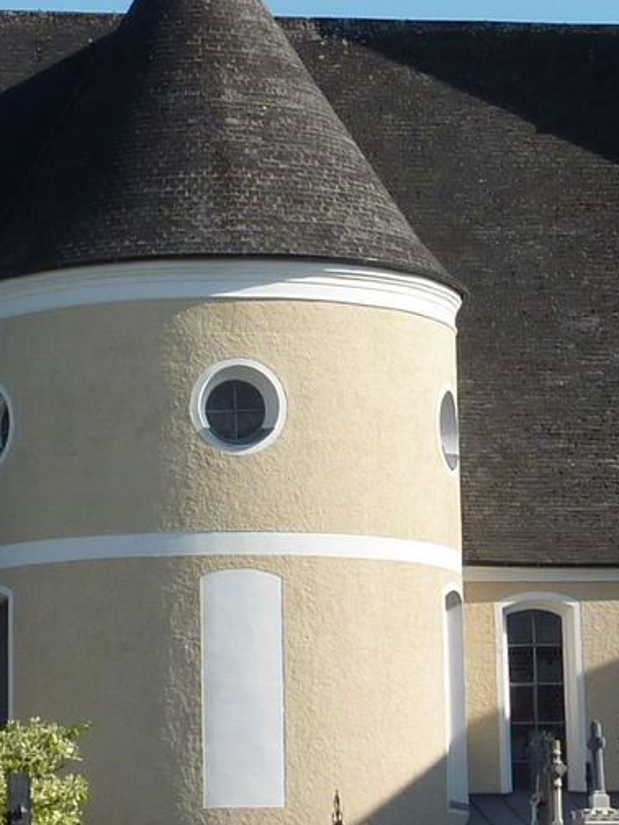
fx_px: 3815
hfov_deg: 9.3
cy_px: 47
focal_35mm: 160
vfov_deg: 12.2
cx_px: 211
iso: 80
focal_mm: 6.9
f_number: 5
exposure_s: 1/400
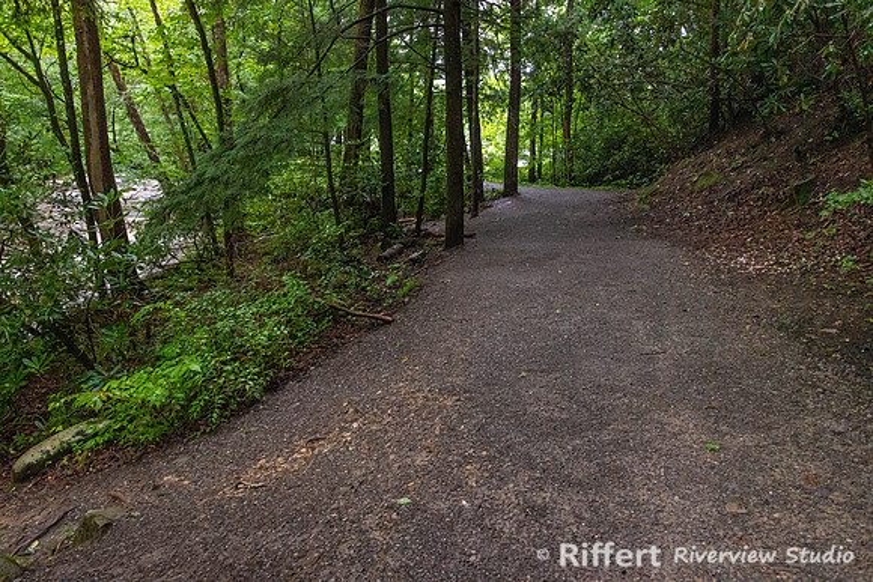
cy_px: 291
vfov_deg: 46.4
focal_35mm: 28
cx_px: 436
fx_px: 679
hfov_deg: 65.5
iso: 6400
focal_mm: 28
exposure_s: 1/160
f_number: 8
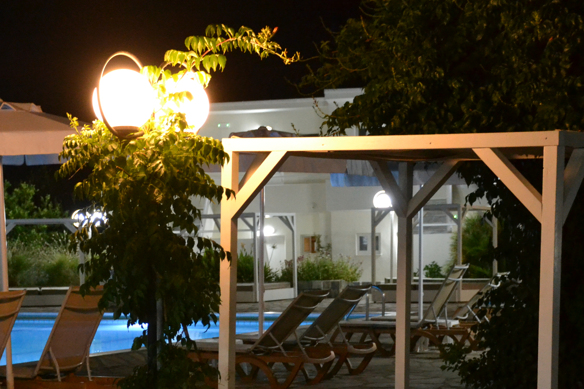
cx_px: 184
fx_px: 1474
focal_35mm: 91
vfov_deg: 15.0
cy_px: 300
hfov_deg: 22.3
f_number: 4.2
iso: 2500
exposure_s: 1/25
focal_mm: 35
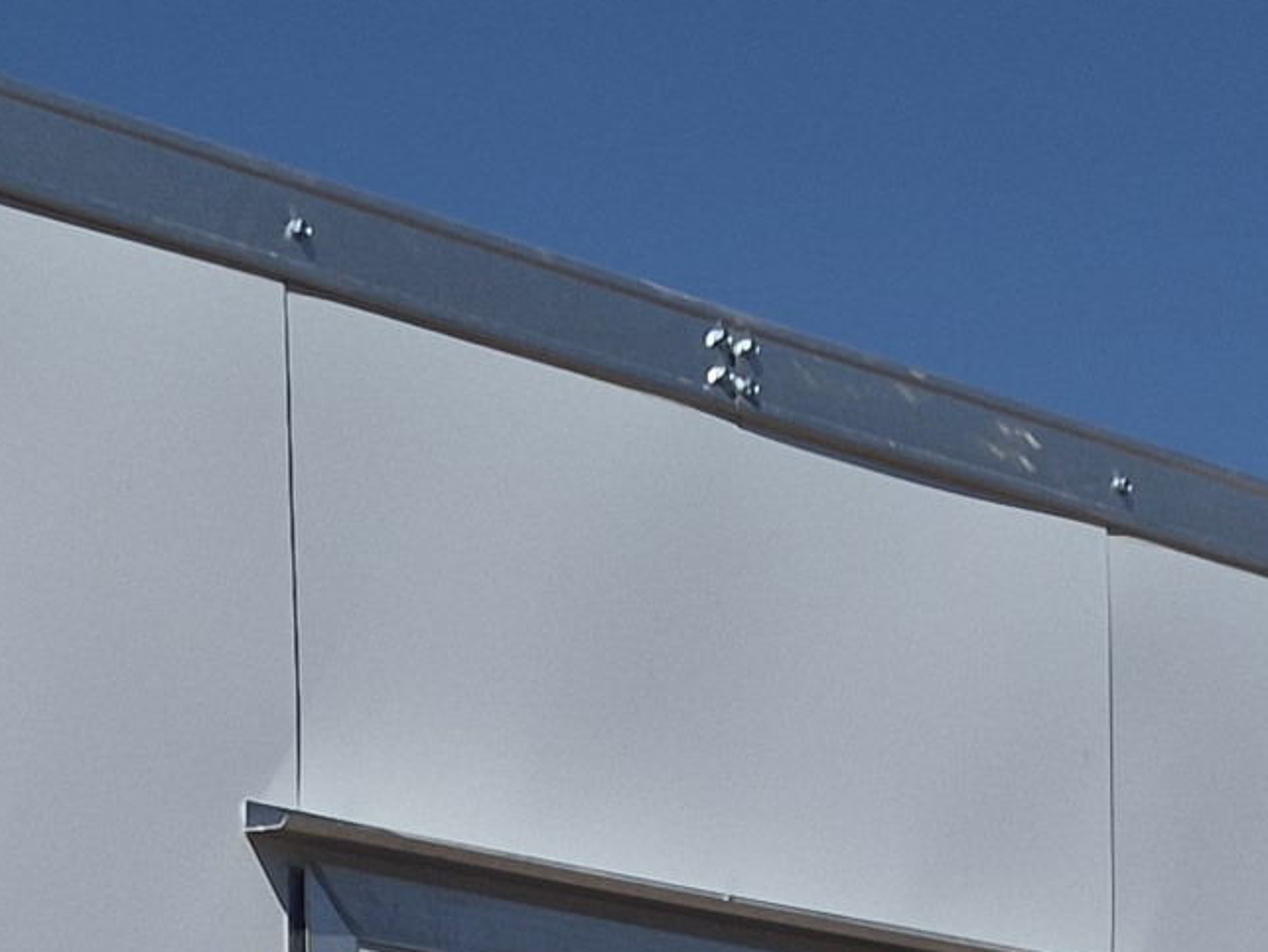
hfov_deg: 13.8
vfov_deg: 9.3
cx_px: 432
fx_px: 5241
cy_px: 2280
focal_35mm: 143
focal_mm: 5.4
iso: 40
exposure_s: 1/7696
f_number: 1.8
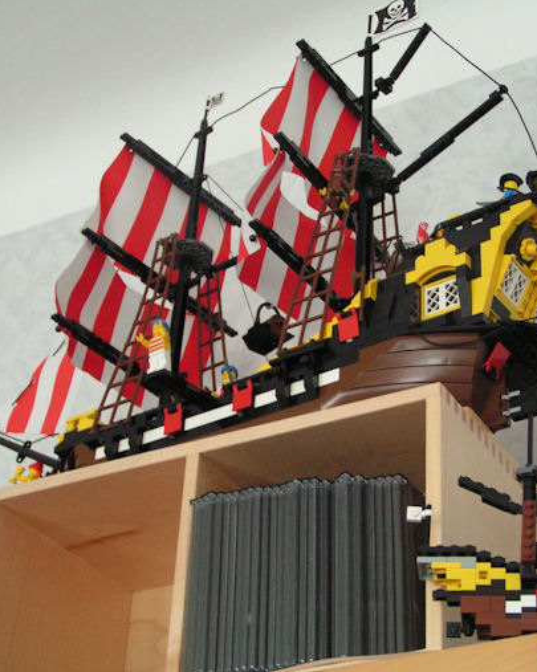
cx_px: 362
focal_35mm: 67
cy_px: 335
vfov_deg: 28.3
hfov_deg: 22.7
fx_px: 1332
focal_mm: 8.6
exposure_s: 1/25
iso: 200
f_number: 3.2
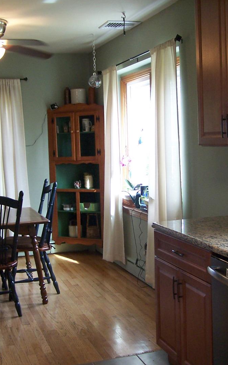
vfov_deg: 37.5
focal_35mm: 54
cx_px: 138
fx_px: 537
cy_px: 182
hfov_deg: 23.9
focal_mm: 6.3
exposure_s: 1/30
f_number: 2.8
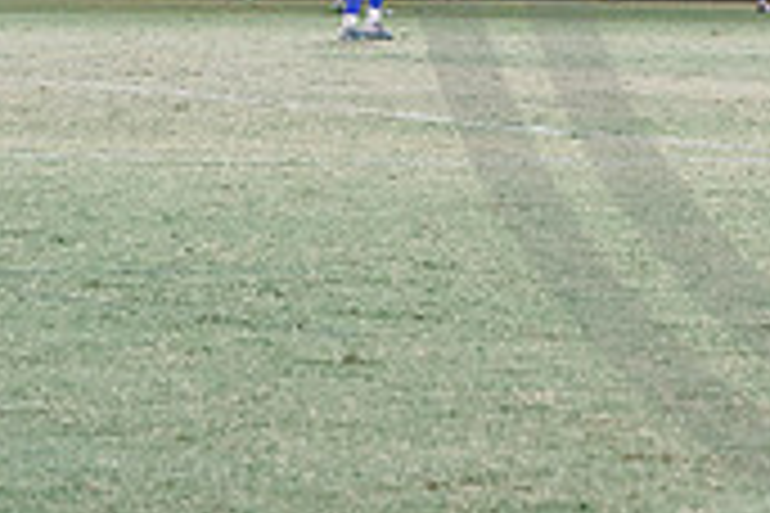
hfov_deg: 6.6
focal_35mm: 306
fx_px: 6544
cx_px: 1193
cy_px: -187
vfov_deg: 4.5
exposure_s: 1/160
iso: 2000
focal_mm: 90
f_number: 3.5
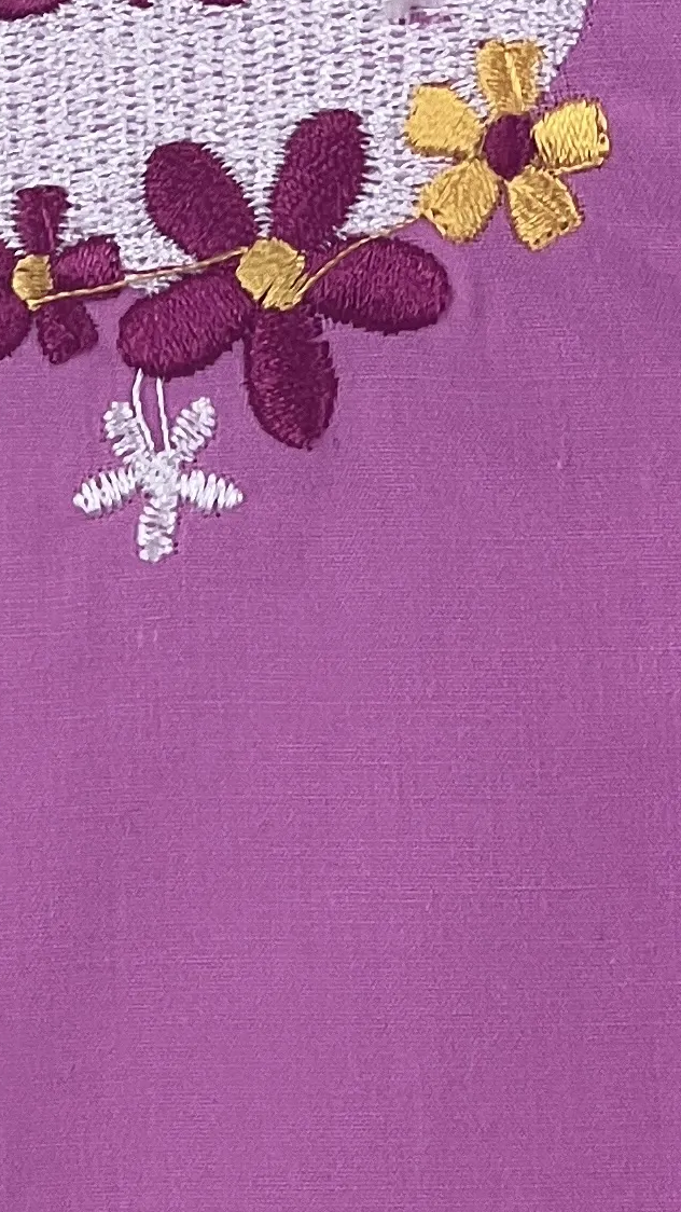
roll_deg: +0.8
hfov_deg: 4.0
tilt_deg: +7.4
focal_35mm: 301
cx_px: 16
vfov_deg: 7.1
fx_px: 9666
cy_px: -70
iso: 32
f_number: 2.8
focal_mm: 9
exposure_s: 1/100
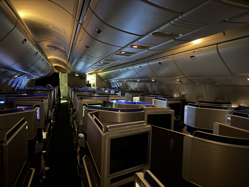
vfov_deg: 56.8
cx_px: 124
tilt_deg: -1.3
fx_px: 173
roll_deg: -0.6
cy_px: 94
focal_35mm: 24
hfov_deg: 71.6
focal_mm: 6.76
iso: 1250
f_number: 1.78
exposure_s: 1/9
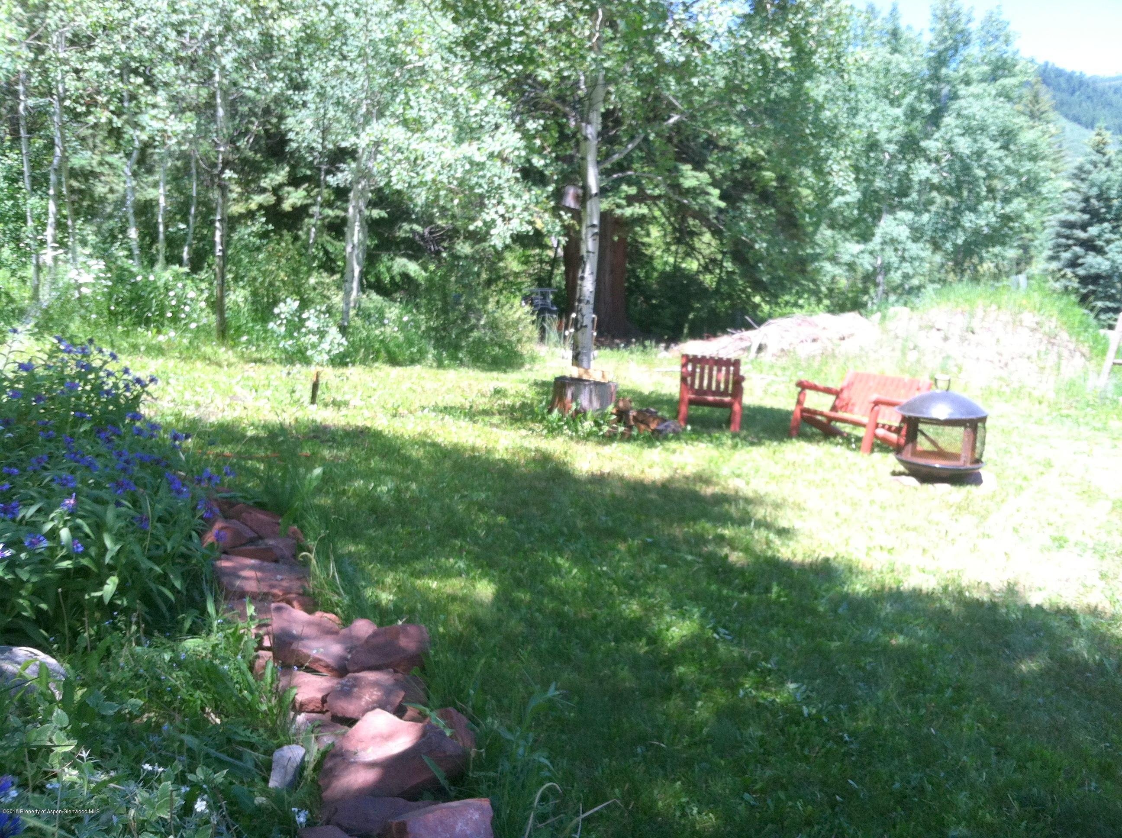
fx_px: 1133
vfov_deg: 40.6
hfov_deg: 52.7
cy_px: 419
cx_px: 561
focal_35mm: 35
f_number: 2.8
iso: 80
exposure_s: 1/242
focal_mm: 3.85
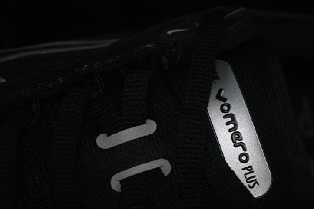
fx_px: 977
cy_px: 155
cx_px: 208
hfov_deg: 18.2
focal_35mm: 112
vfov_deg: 12.2
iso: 160
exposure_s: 1/25
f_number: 6.3
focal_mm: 50
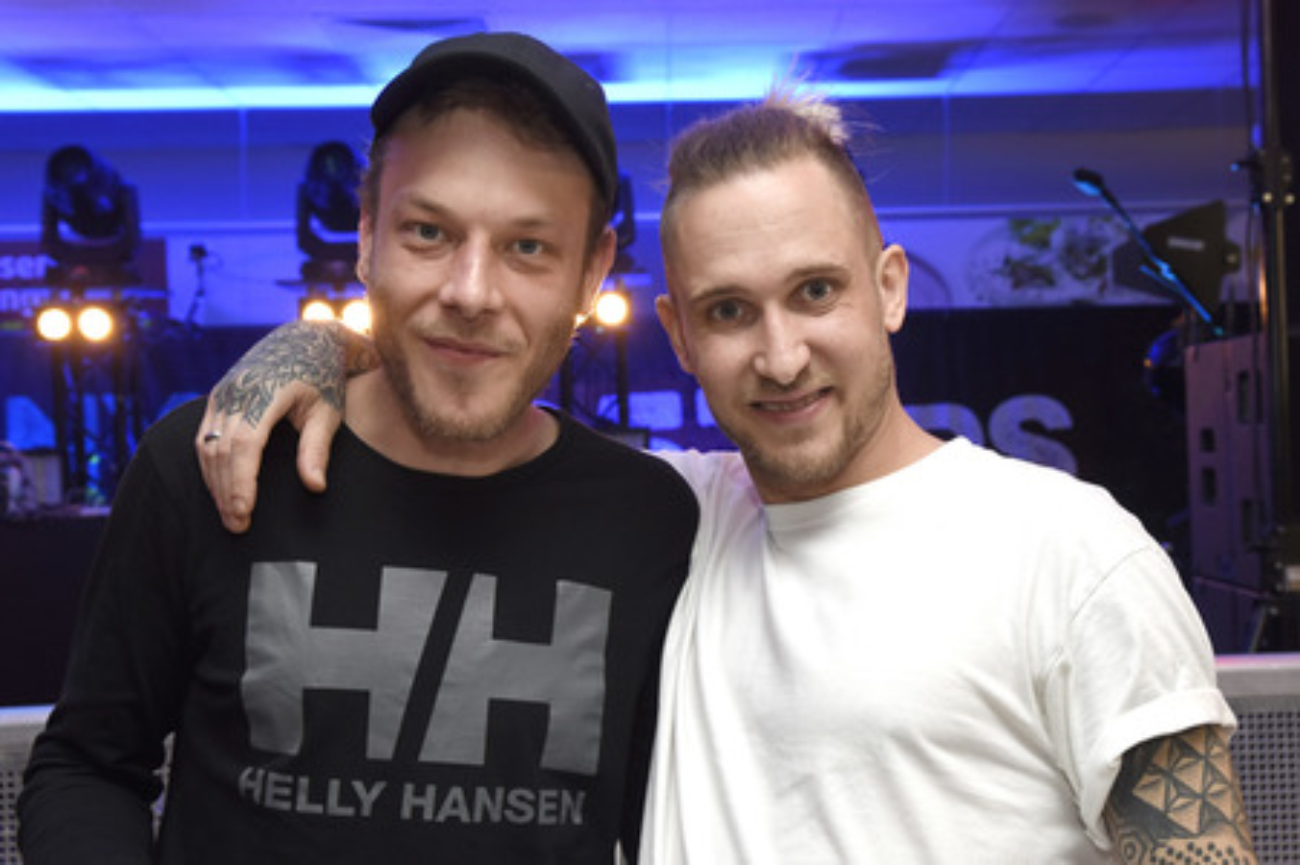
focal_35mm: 42
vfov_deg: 31.8
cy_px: 432
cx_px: 650
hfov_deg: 46.4
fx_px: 1516
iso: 640
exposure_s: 1/125
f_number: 5
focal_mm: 28
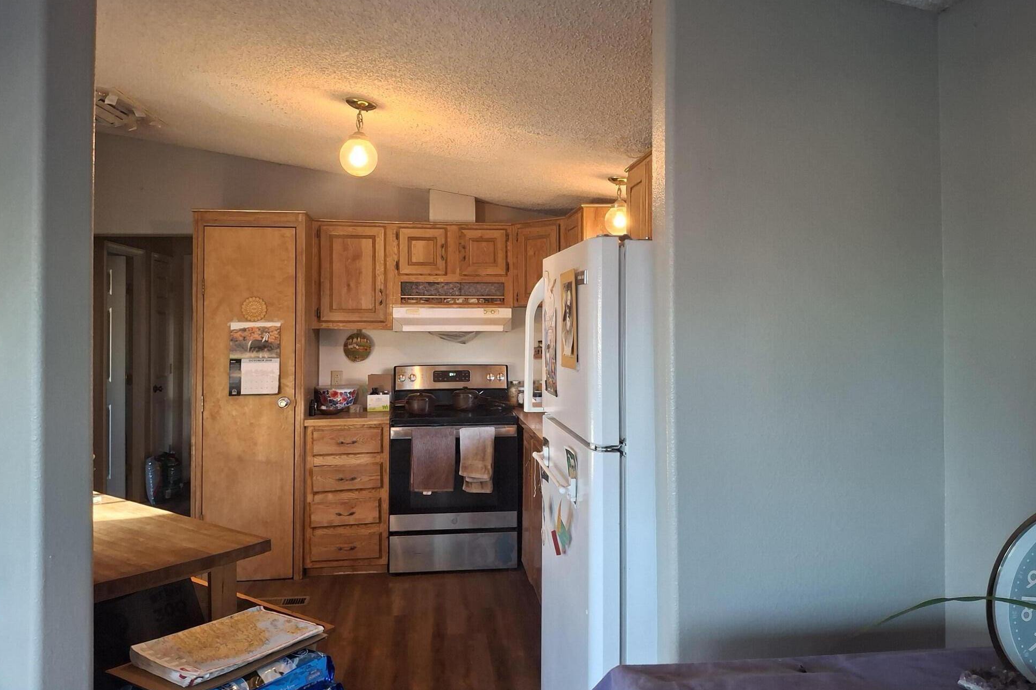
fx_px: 777
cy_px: 313
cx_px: 515
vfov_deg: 47.9
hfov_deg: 67.4
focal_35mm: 27
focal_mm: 4.69
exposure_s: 1/60
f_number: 1.8
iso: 320
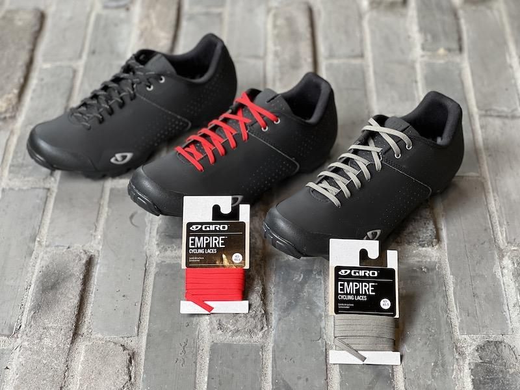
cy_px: 195
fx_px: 1157
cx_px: 260
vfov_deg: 19.1
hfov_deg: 25.3
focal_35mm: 77
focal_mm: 9
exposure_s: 1/50
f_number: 2.8
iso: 125
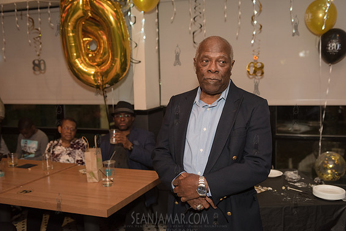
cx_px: 177
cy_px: 114
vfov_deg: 34.2
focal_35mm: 39
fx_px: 375
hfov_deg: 49.5
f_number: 3.5
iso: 1250
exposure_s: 1/400
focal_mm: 38
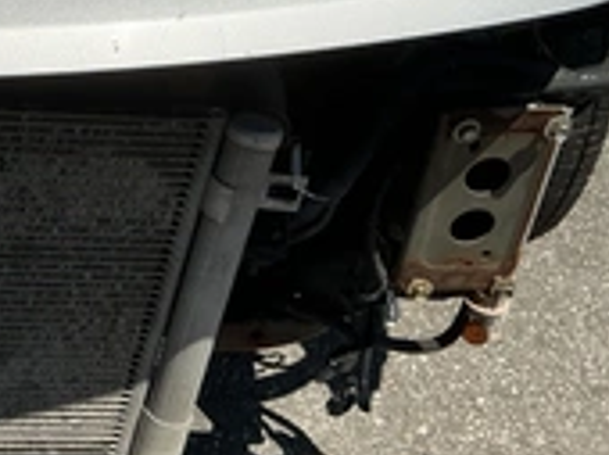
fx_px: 1160
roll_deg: -0.1
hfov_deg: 26.7
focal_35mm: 66
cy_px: 143
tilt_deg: -36.0
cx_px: -86
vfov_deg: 22.1
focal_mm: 3
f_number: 1.8
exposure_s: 1/4065
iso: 25
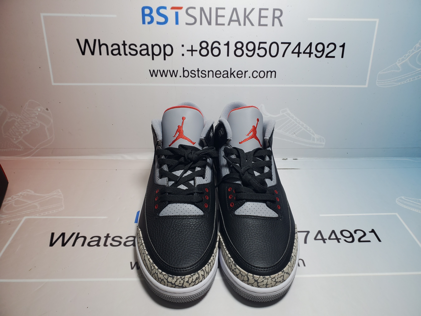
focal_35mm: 26
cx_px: 210
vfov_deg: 53.1
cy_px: 158
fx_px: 316
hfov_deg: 67.3
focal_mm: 4.3
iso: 50
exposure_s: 1/254
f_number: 1.5
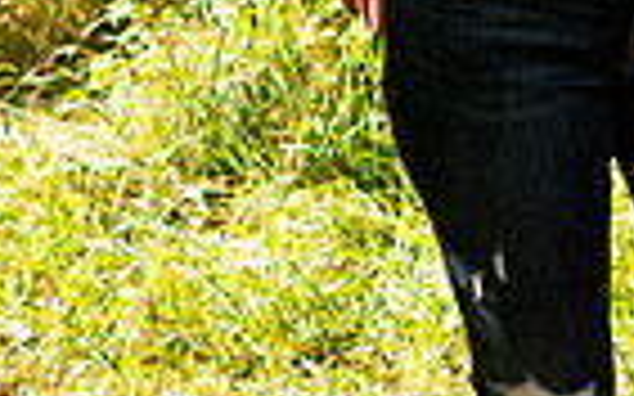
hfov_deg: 7.2
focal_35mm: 292
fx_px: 5043
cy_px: -217
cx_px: 641
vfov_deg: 4.5
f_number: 3.2
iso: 125
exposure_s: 1/250
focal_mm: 35
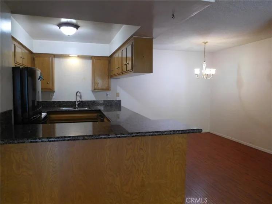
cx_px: 136
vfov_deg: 54.9
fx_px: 196
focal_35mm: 25
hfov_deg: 69.4
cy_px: 102
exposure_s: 1/30
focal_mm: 4.5
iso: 360
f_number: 3.4
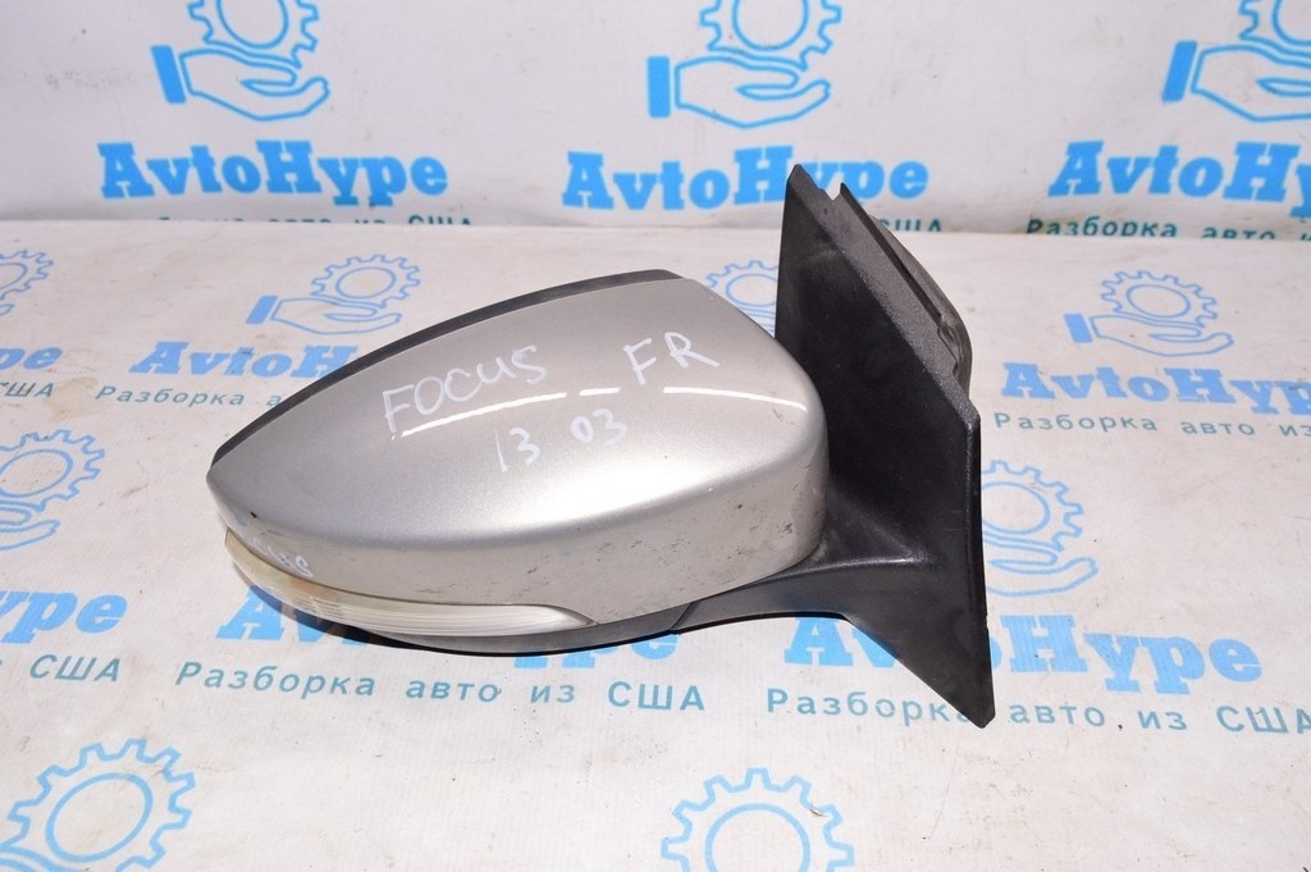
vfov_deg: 41.6
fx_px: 1146
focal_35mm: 32
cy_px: 436
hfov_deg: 59.5
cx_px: 656
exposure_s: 1/200
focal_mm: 21
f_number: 8
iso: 1600
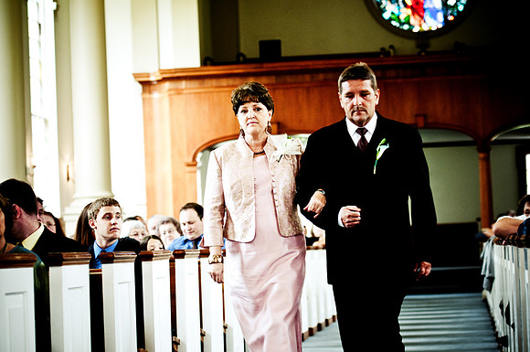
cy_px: 176
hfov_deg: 19.5
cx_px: 265
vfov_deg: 13.0
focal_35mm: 105
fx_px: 1544
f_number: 2.8
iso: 200
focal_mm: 70
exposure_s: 1/60
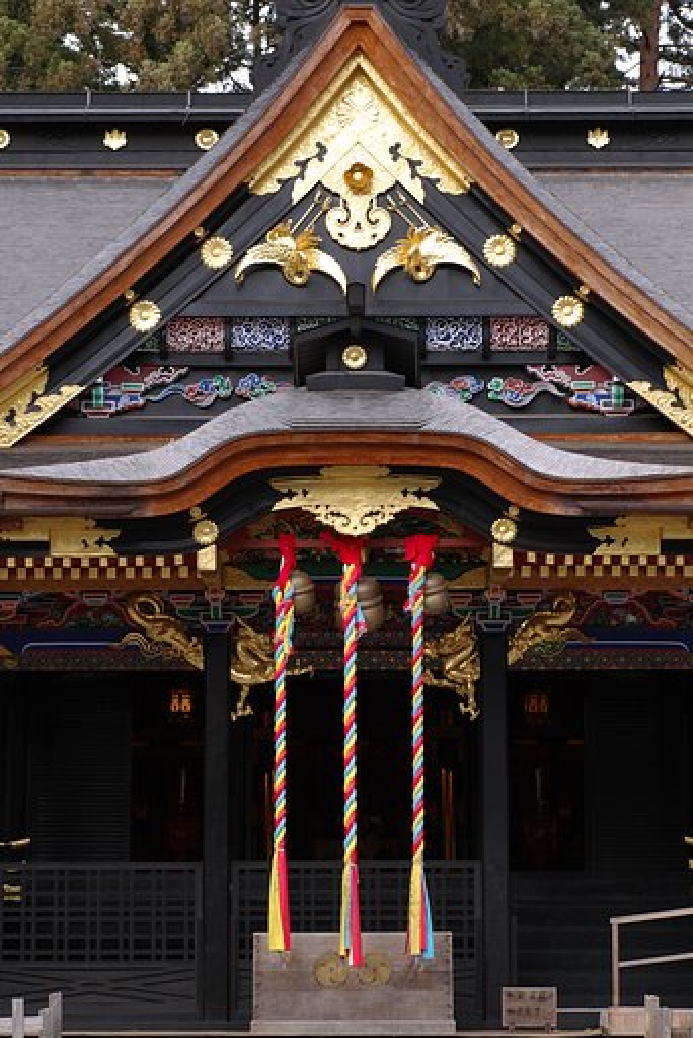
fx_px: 3028
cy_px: 519
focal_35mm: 105
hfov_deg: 13.1
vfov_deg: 19.4
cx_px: 346
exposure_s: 1/80
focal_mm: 70
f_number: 8
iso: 400
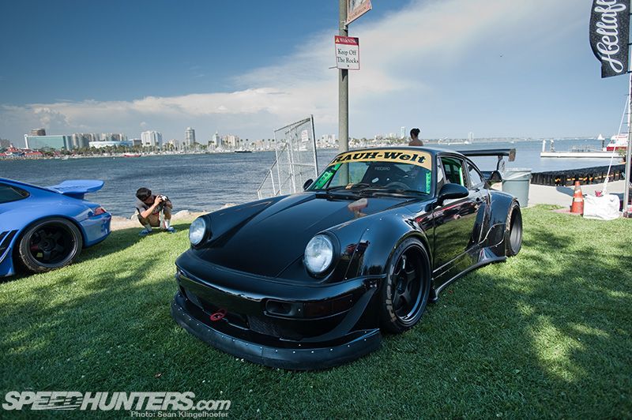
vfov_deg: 57.1
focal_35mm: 22
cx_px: 316
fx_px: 386
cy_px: 210
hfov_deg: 78.6
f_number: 3.5
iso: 100
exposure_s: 1/250
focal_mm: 22
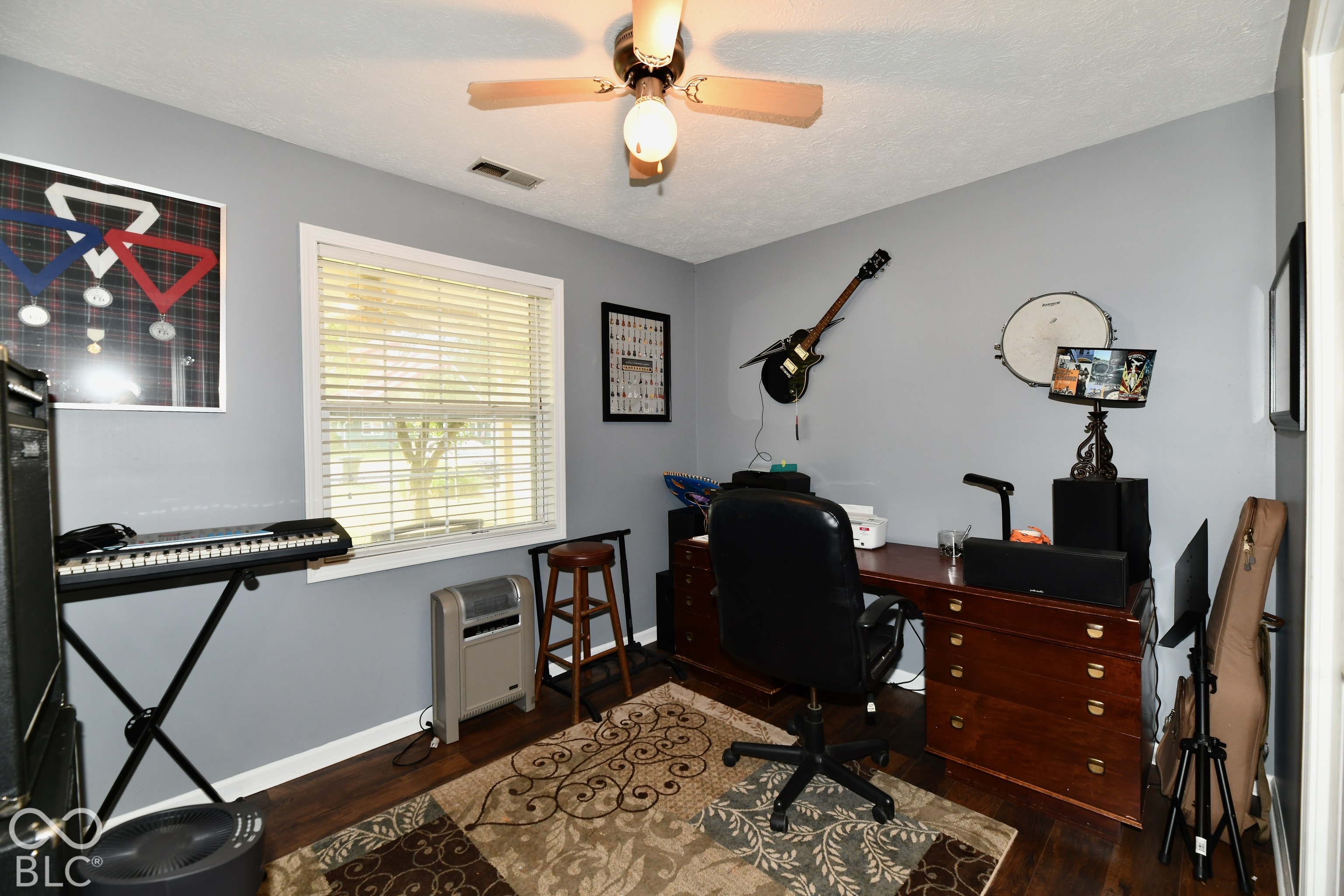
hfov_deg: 104.3
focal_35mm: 14
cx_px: 672
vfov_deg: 81.2
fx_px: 523
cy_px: 448
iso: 640
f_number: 6.3
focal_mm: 14
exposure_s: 1/60
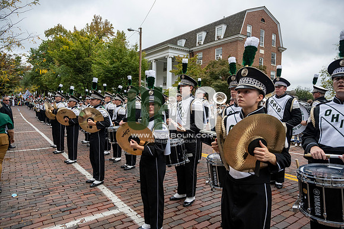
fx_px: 229
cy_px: 114
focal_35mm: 24
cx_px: 172
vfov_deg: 53.2
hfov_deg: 73.7
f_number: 4
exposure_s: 1/1600
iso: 640
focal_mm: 24
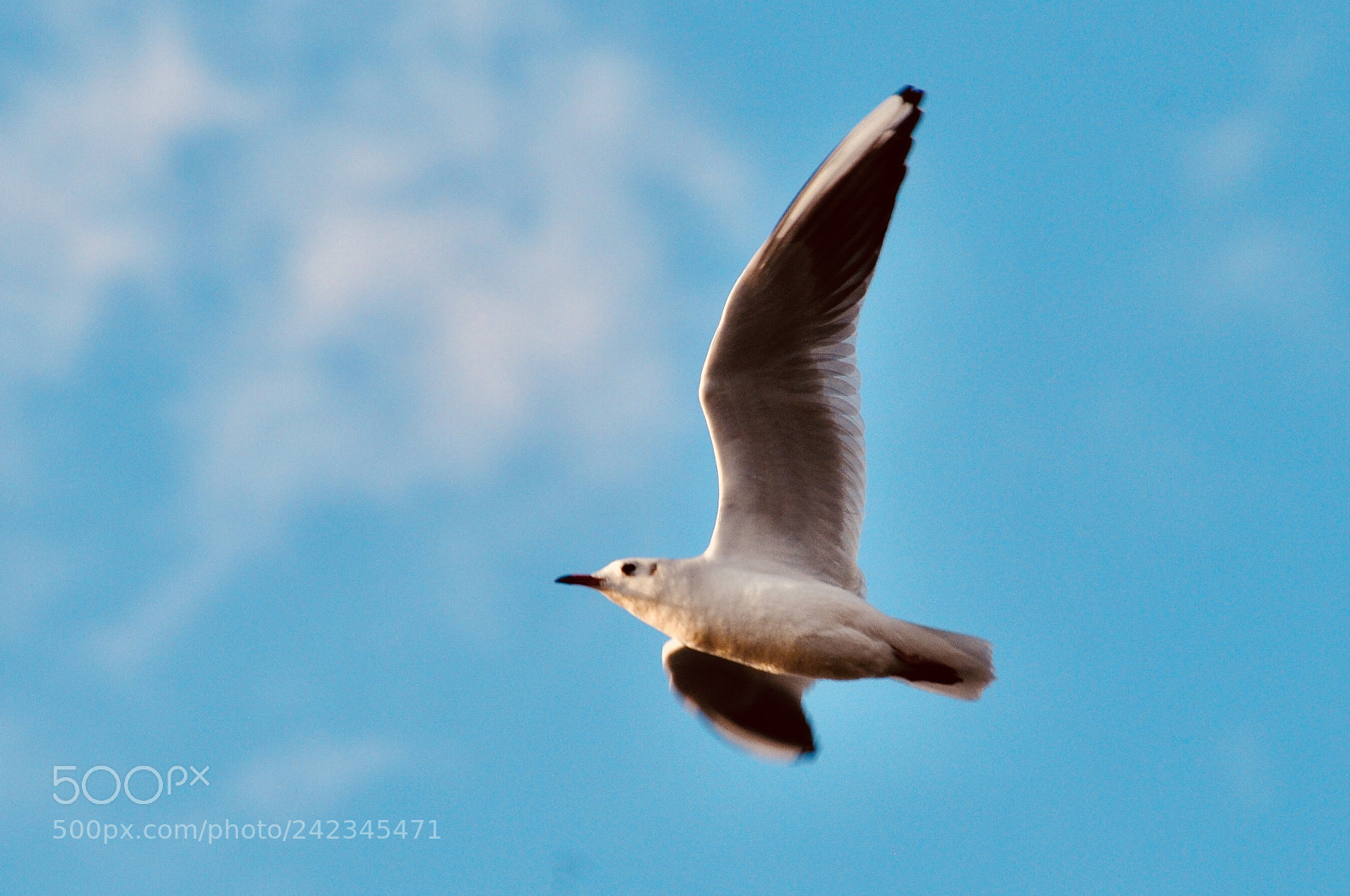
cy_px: 448
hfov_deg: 5.1
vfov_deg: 3.4
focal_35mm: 405
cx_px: 675
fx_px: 15166
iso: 360
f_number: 10
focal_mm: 270
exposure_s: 1/250
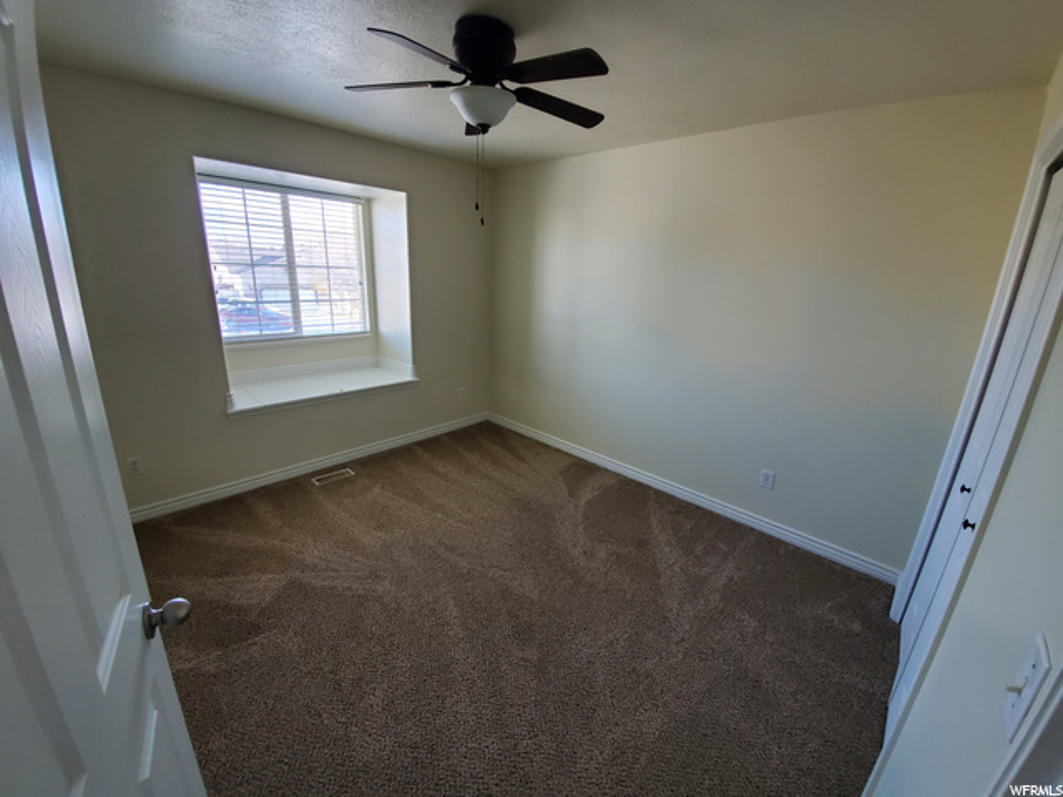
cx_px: 532
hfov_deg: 106.2
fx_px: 399
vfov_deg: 89.9
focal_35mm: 13
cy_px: 398
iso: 250
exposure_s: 1/58
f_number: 2.2
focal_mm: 1.8
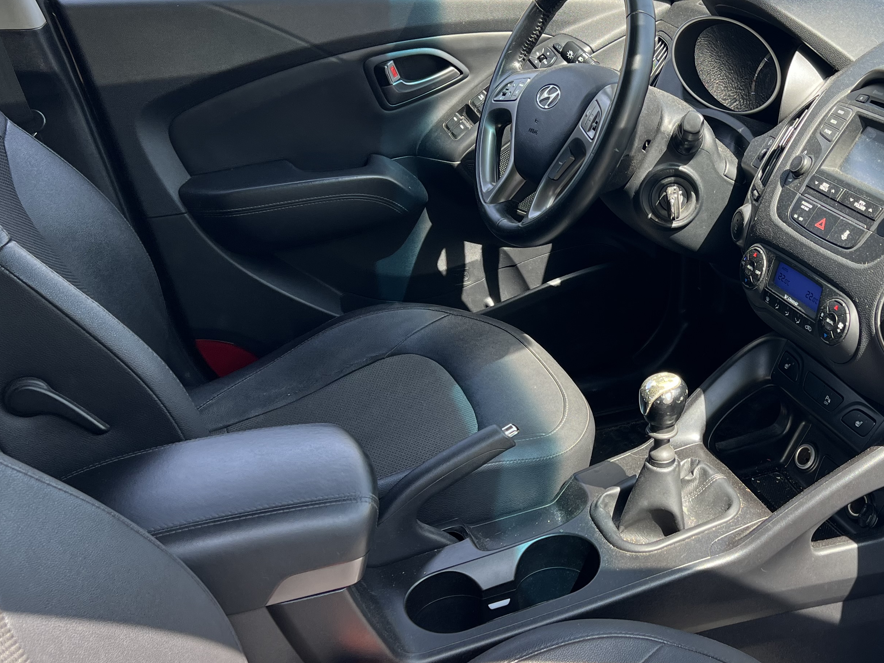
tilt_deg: -26.9
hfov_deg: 42.9
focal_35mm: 43
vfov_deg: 33.6
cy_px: 325
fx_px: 1098
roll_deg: +1.4
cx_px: 628
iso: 50
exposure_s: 1/384
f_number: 1.5
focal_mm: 5.7
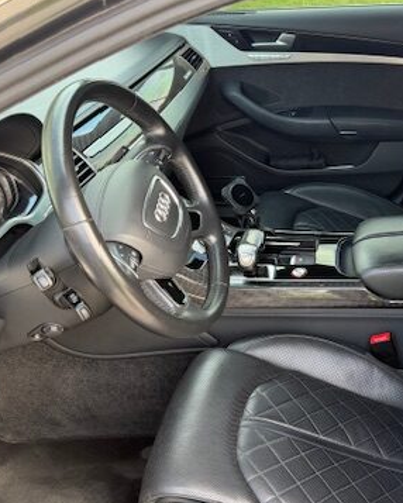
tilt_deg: -37.7
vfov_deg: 43.5
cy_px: 310
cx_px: 323
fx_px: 626
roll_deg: +2.8
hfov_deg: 34.6
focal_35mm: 42
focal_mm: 6.76
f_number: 1.78
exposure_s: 1/217
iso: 200
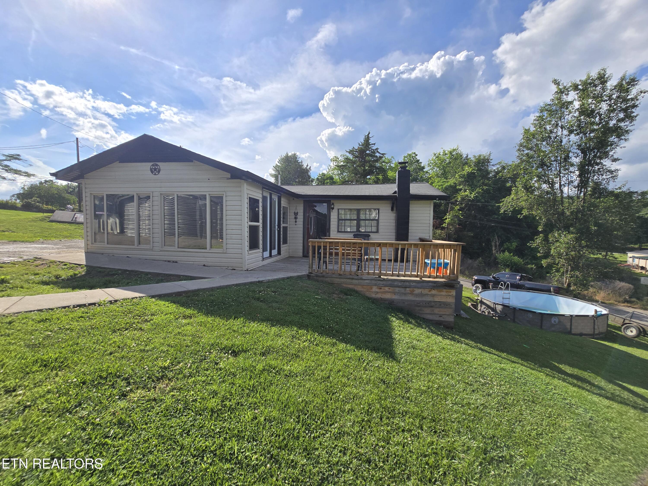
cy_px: 243
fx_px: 243
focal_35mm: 13
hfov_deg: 106.2
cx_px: 324
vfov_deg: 89.9
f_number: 2.2
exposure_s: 1/2628
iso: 50
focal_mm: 2.2
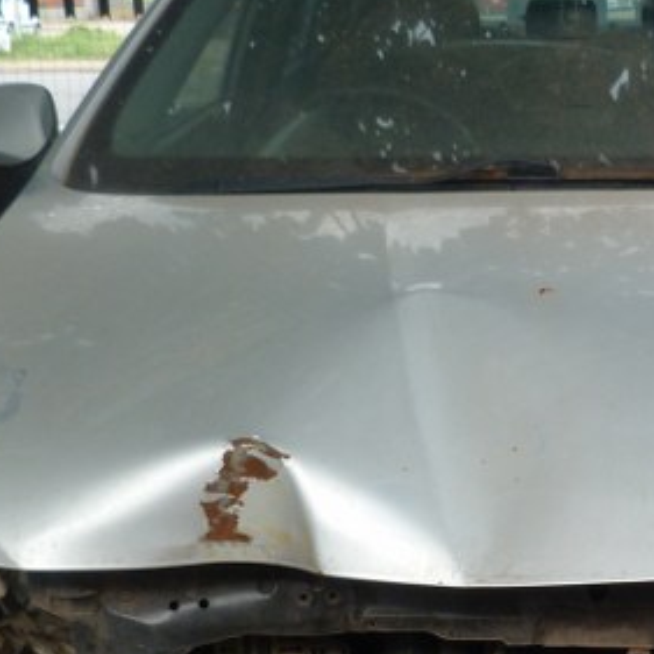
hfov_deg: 26.3
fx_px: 1347
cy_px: 524
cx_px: 600
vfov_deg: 26.8
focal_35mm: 63
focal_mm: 4.5
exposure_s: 1/100
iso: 80
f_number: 2.8
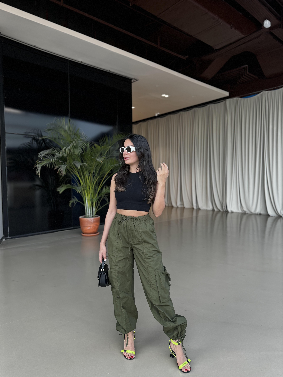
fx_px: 262
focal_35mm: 24
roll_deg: +0.0
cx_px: 142
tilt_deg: -2.1
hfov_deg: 56.8
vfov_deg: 71.6
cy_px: 188
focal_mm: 6.76
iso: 160
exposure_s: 1/121
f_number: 1.78
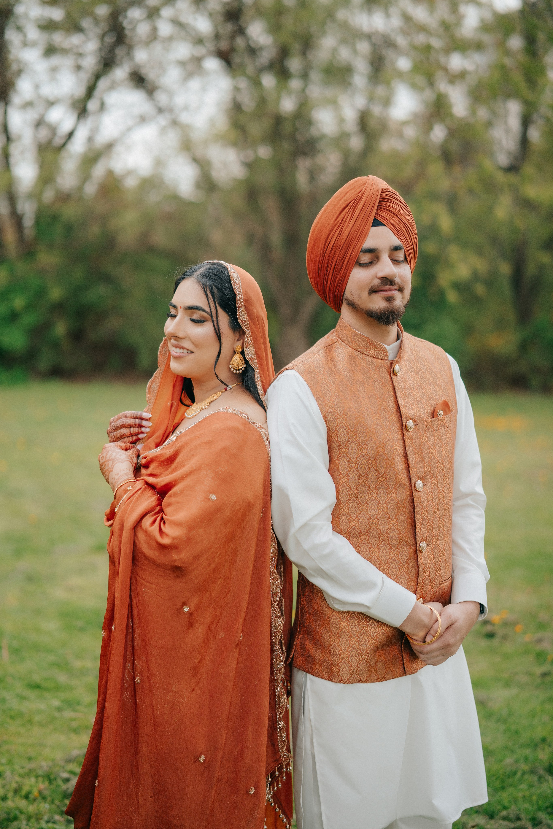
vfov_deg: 39.6
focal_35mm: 50
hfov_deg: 27.0
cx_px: 276
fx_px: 1152
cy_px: 414
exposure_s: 1/1600
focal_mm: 50
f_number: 1.4
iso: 200
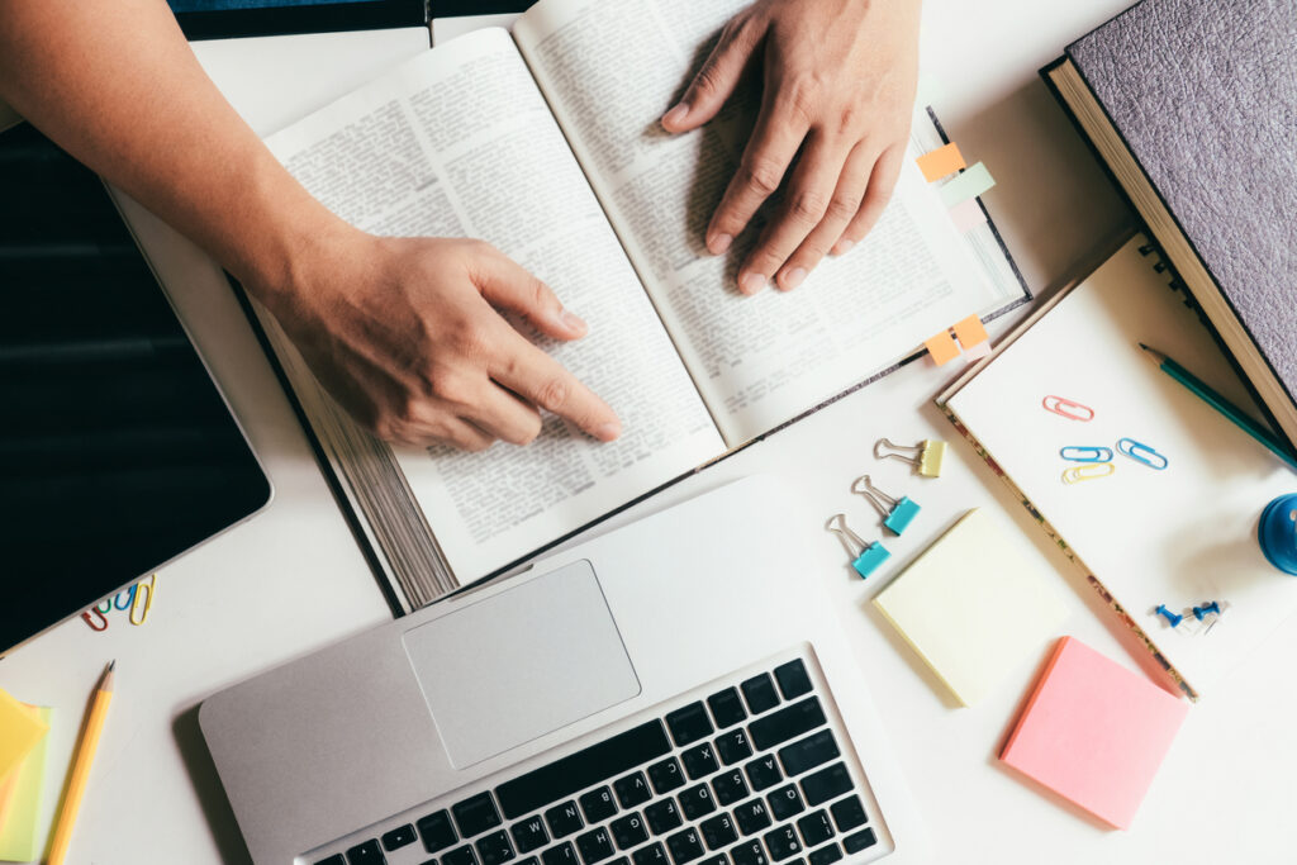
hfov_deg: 46.4
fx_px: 1513
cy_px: 432
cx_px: 648
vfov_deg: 31.9
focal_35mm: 42
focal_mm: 27.7
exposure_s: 1/125
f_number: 4.5
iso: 800
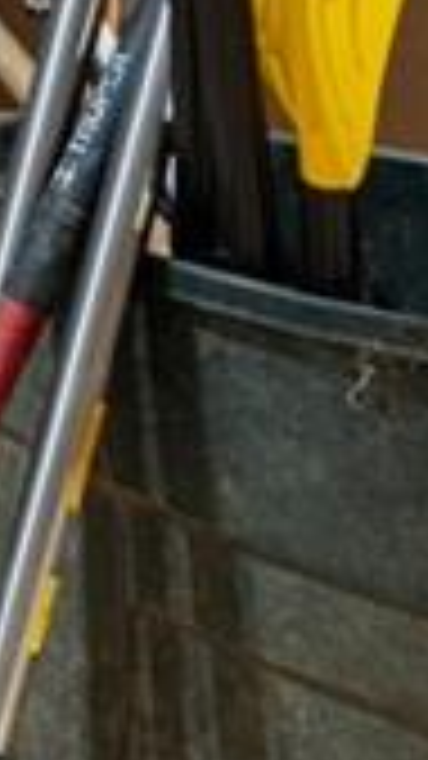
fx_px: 1797
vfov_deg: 20.9
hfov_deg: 7.0
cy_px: -322
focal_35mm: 89
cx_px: -1536
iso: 800
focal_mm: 14
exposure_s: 1/2.5
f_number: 7.1
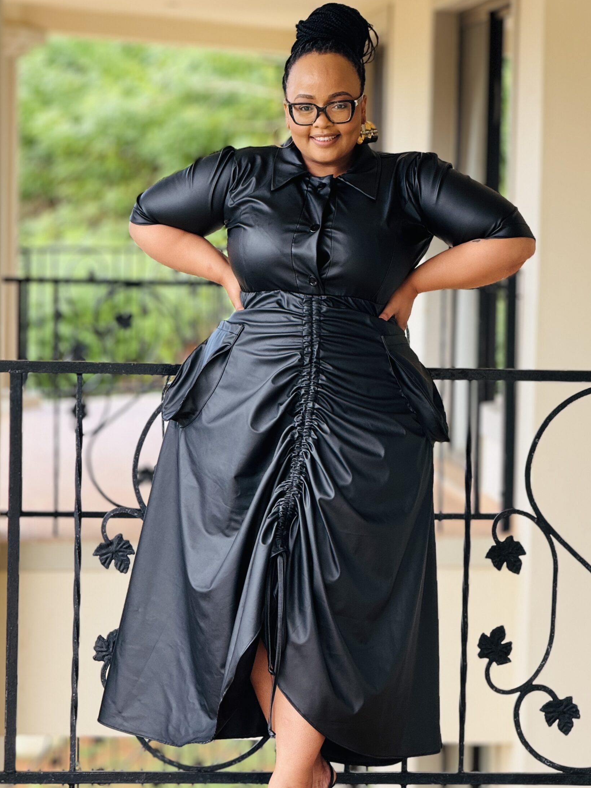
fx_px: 3210
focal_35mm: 141
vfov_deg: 14.0
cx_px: 318
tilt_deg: -4.0
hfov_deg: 10.5
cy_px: 432
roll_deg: -1.5
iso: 80
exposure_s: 1/99
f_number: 2.8
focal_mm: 15.66
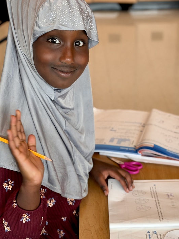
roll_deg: -0.1
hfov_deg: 21.0
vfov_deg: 27.7
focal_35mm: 70
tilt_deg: -29.0
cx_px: 105
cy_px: 145
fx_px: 482
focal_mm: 6.93
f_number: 1.8
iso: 320
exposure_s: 1/120
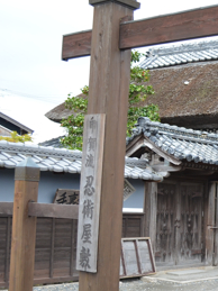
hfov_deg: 20.8
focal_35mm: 64
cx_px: 285
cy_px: 199
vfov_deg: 30.0
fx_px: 538
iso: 400
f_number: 3.5
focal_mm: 18
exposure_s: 1/500
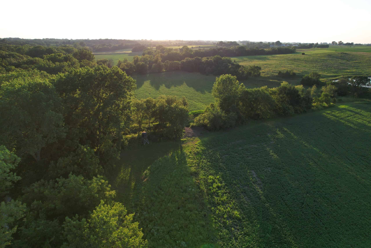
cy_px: 124
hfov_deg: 78.6
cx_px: 186
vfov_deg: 57.2
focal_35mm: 22
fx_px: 227
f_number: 2.8
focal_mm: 8.4
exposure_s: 1/800
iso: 100
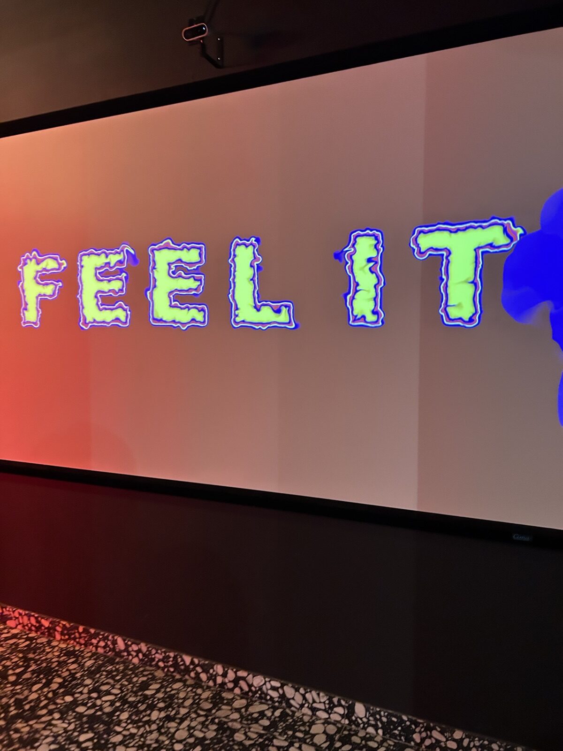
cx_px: 282
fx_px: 564
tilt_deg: +1.8
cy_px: 376
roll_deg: +0.7
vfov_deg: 67.3
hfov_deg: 53.1
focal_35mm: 26
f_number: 1.5
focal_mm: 5.7
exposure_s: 1/60
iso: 400
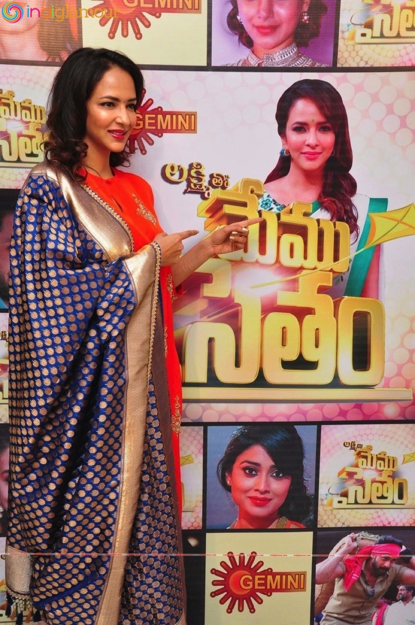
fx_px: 780
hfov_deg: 29.8
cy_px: 312
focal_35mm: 45
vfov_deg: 43.6
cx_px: 208
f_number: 10
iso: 1600
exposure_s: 1/125
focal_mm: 30
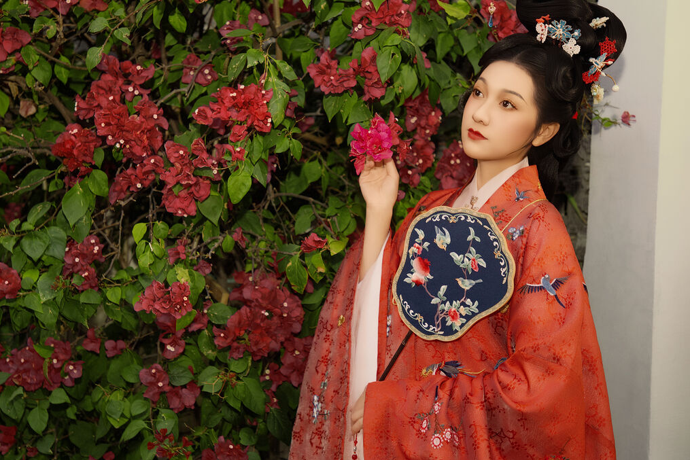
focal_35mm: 65
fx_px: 1246
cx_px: 309
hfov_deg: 30.9
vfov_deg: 20.9
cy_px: 196
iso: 400
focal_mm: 56
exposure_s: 1/100
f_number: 4
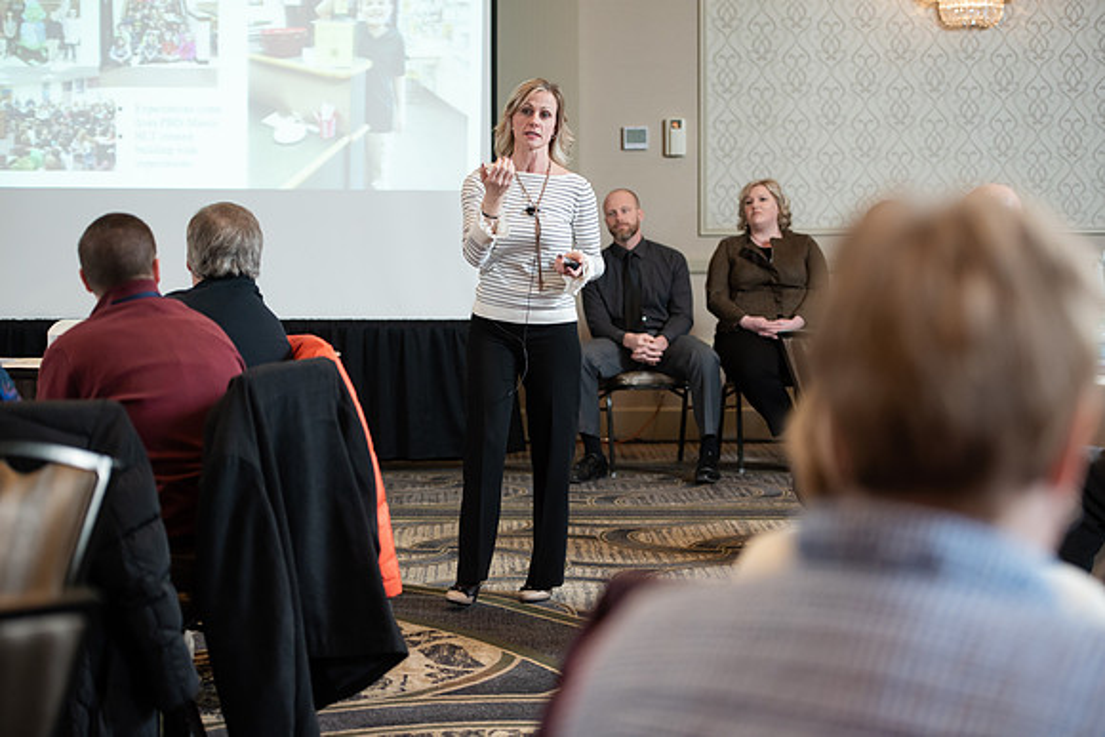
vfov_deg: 16.7
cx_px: 552
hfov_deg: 24.8
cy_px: 368
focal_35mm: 82
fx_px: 2517
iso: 1250
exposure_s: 1/200
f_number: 3.2
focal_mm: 82
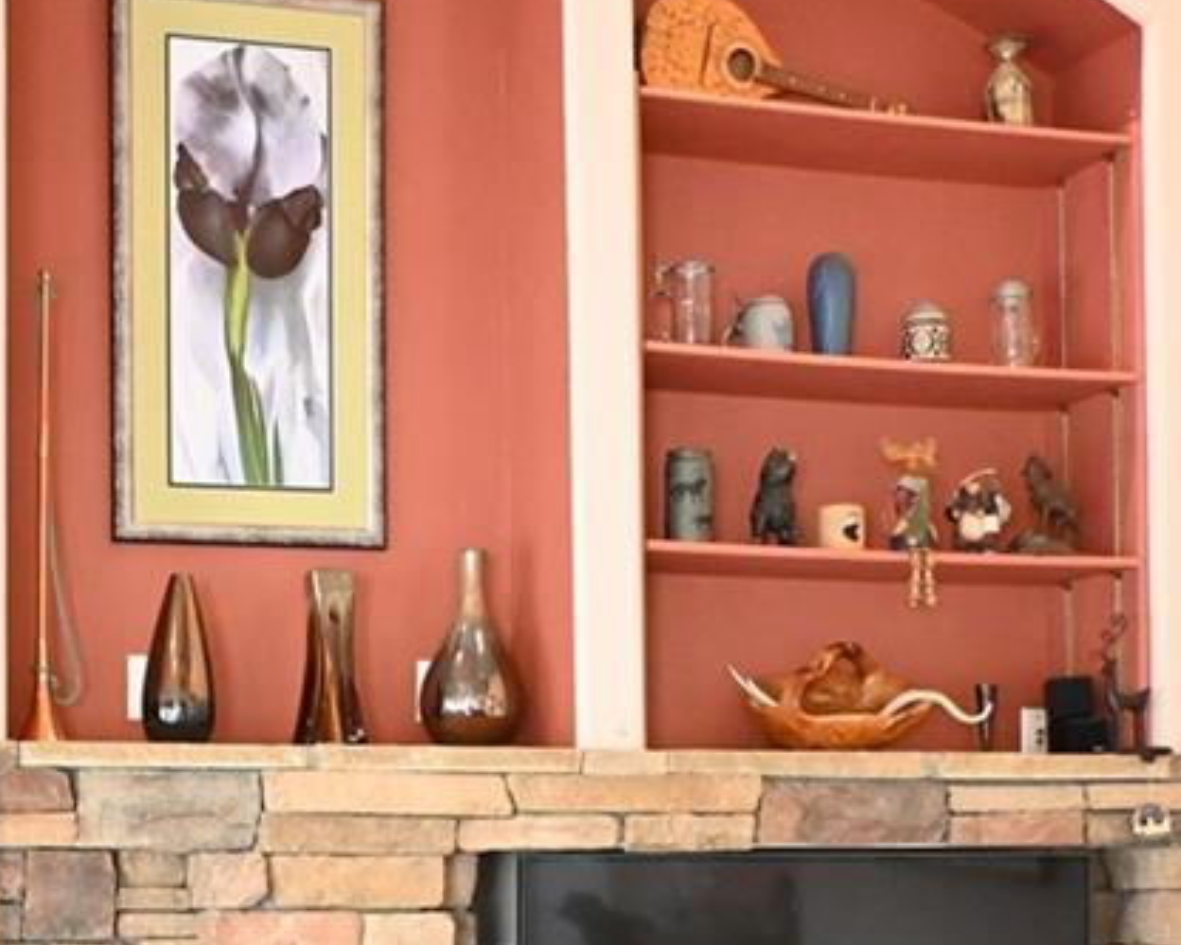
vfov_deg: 22.9
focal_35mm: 65
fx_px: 2272
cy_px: 857
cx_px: 238
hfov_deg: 28.5
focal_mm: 12
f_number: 3.5
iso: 3200
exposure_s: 1/80
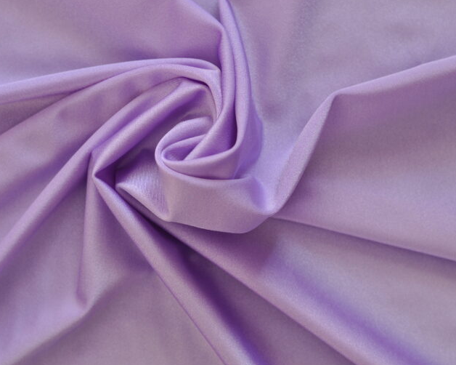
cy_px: 182
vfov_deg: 17.9
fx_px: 1160
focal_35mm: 86
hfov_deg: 22.2
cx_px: 223
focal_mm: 50
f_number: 4
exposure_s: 1/3
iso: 200
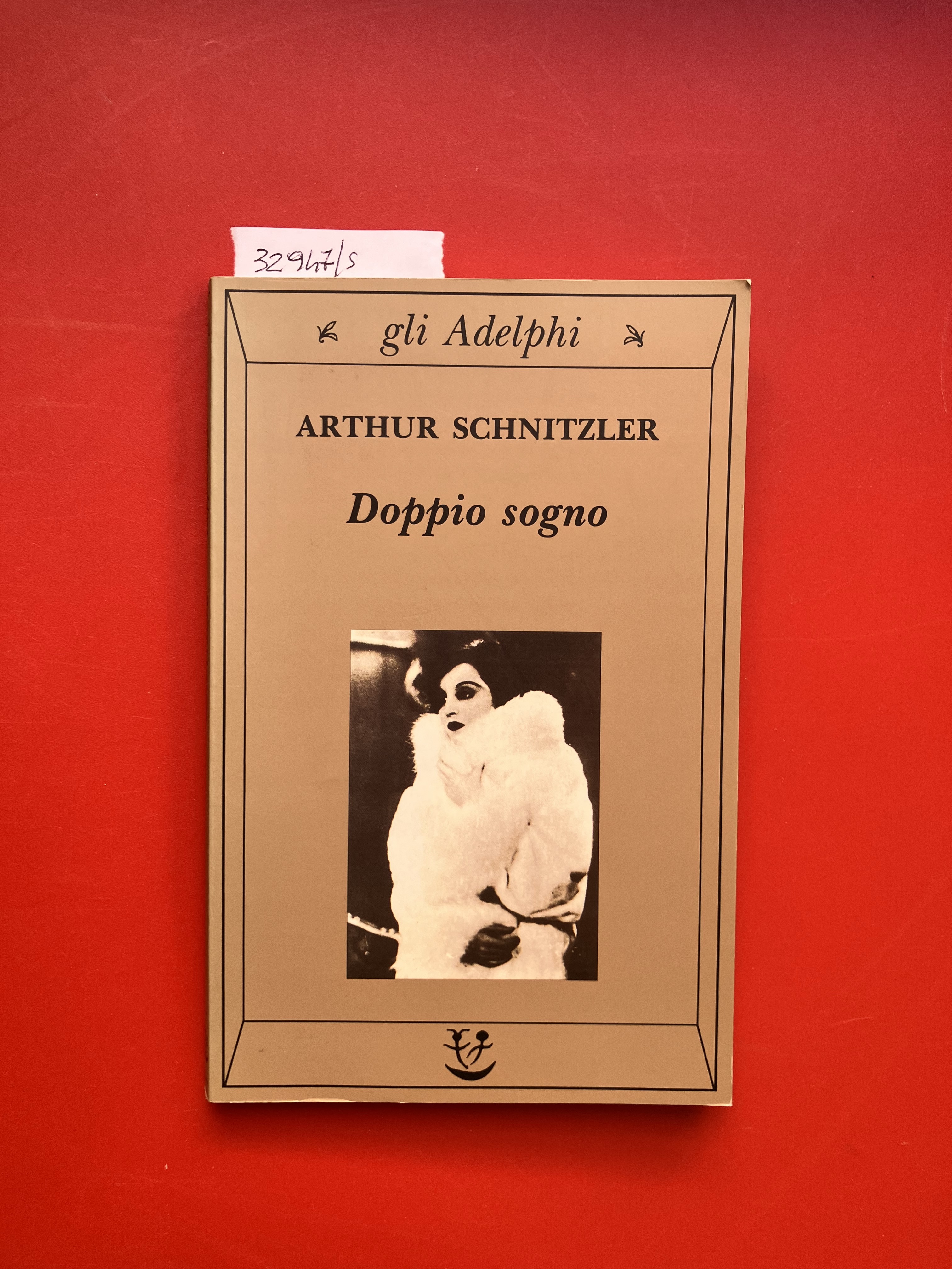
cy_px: 634
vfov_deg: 63.4
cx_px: 476
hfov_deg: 49.7
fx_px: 1027
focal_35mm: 28
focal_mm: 3.99
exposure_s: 1/100
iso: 50
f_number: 1.8
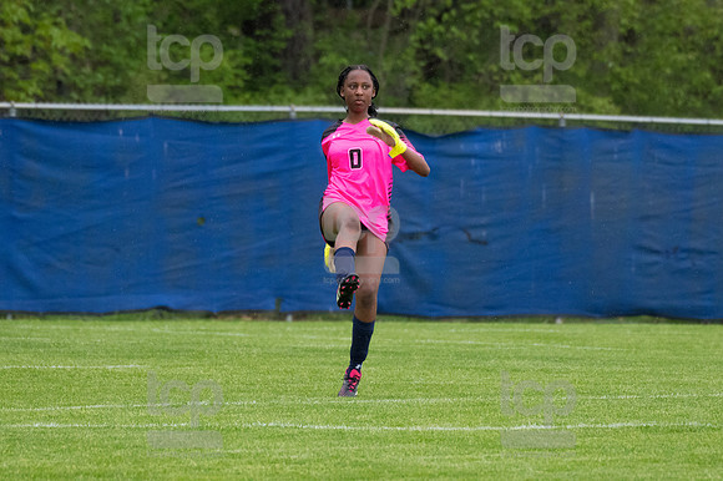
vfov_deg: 2.7
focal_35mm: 510
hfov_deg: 4.0
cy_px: 240
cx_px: 362
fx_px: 10236
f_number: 5.6
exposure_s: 1/1600
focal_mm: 340
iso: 2500
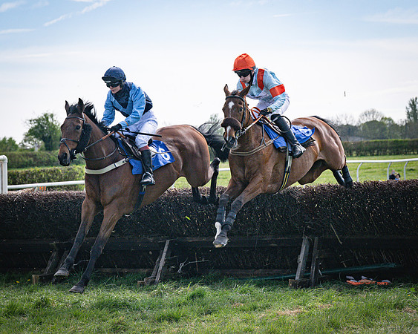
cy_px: 145
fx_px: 1402
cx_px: 182
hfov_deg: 17.0
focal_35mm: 113
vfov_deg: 13.6
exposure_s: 1/4000
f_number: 5
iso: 400
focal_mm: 70
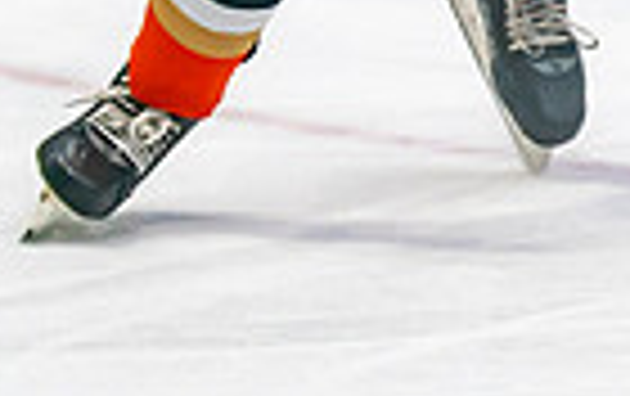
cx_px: 582
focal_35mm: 611
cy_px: -360
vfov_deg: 2.2
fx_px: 10507
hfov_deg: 3.4
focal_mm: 100
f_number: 2.8
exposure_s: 1/640
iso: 800
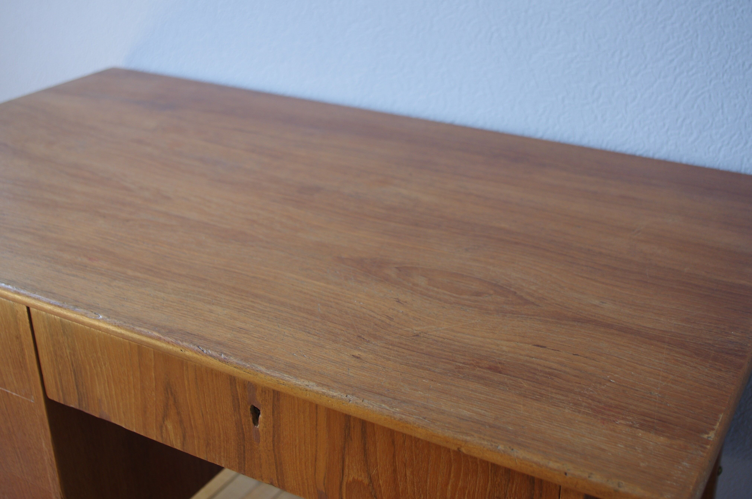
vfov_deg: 31.8
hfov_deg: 46.5
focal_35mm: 42
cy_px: 250
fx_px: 876
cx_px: 376
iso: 400
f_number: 4
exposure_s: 1/60
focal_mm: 28.13
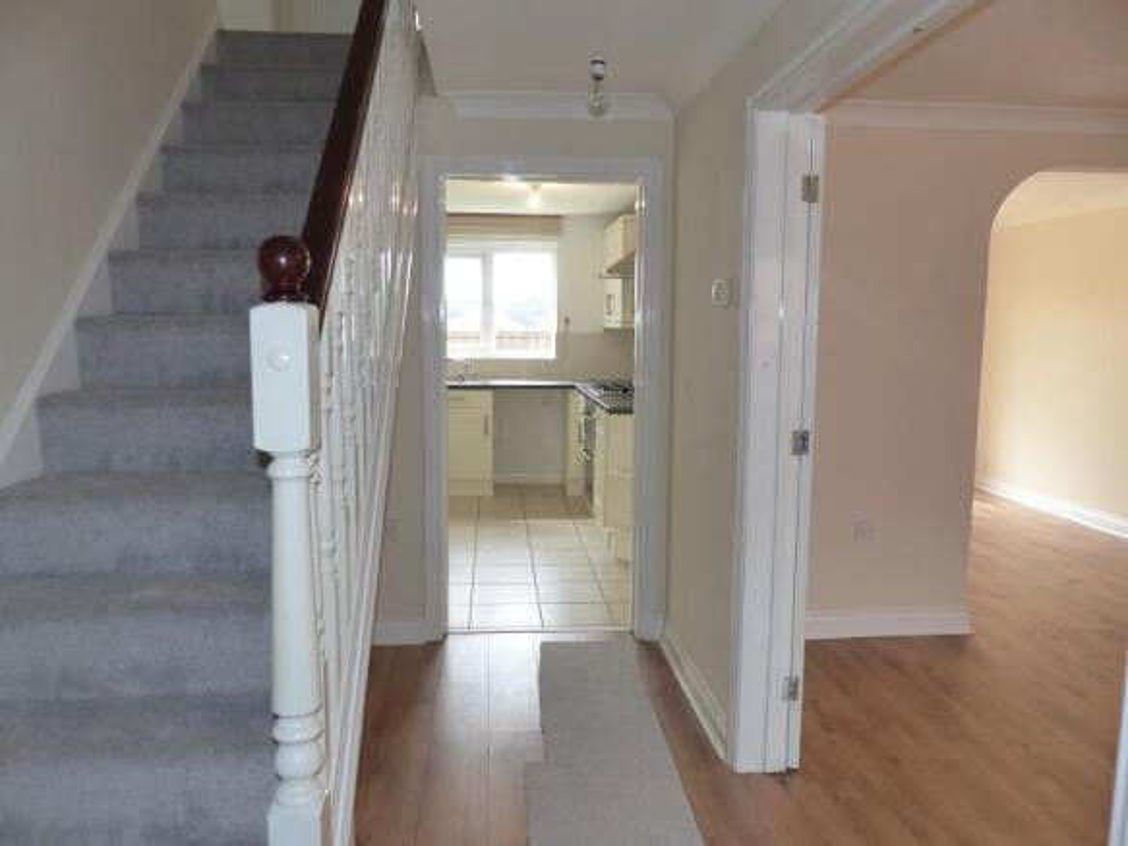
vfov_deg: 54.9
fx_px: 814
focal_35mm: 25
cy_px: 423
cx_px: 564
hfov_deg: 69.4
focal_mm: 4.5
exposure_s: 1/60
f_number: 2.8
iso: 125
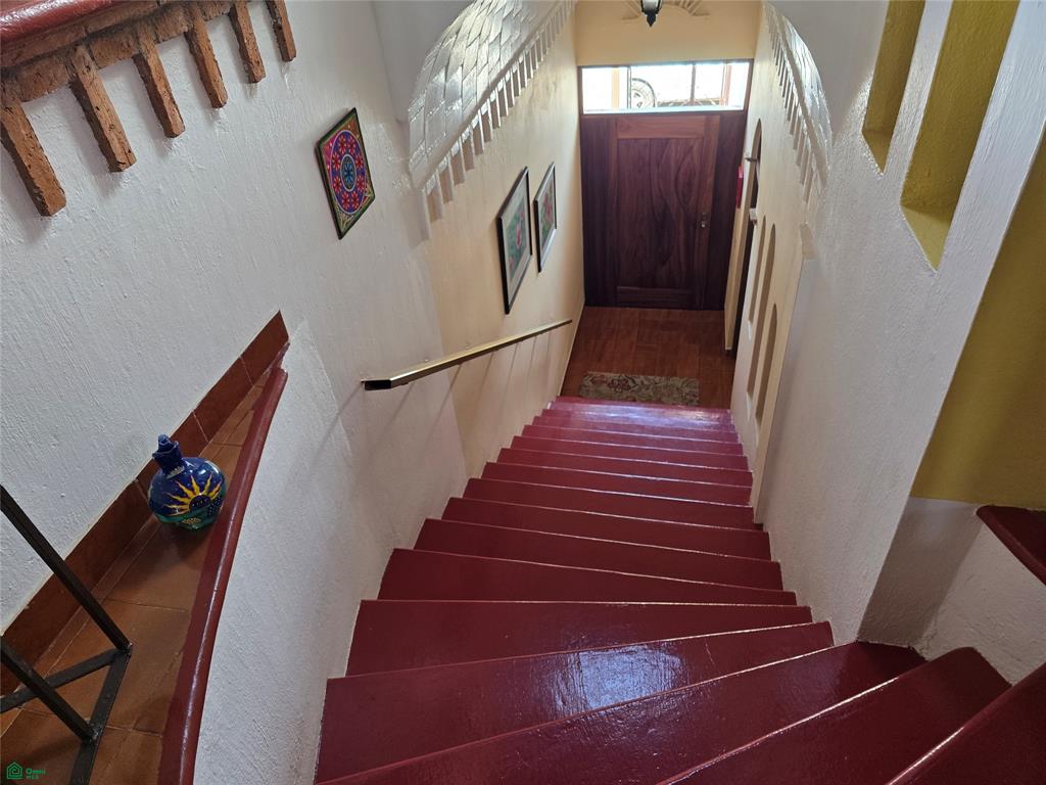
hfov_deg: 73.9
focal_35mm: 23
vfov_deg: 58.9
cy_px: 392
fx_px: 695
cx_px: 523
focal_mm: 6.3
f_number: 1.7
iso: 250
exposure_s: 1/120
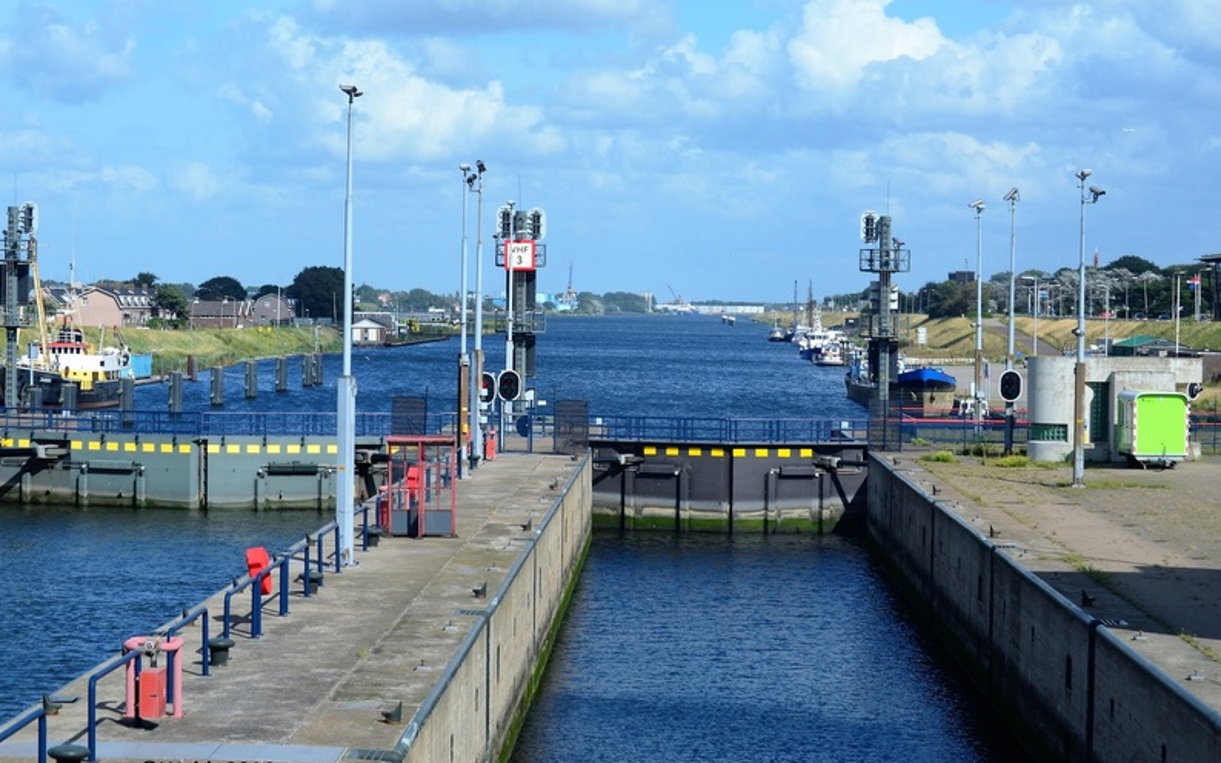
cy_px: 377
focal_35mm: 85
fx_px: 2812
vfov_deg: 15.4
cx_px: 612
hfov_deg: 24.5
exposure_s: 1/160
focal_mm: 55
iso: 100
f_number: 11
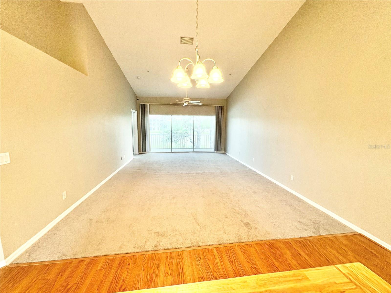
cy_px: 146
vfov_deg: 85.7
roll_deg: -0.7
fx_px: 158
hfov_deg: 102.1
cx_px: 196
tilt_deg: -8.4
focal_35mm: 14
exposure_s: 1/120
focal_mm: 2.22
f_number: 2.2
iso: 250
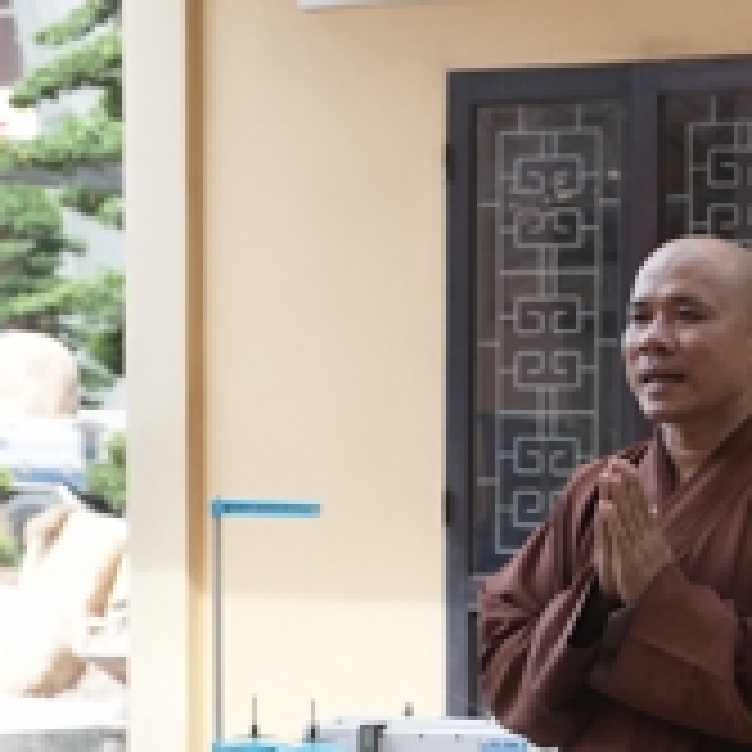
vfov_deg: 13.1
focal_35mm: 132
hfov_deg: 12.7
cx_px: 1054
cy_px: 709
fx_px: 3244
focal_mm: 40
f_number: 4
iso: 800
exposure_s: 1/800
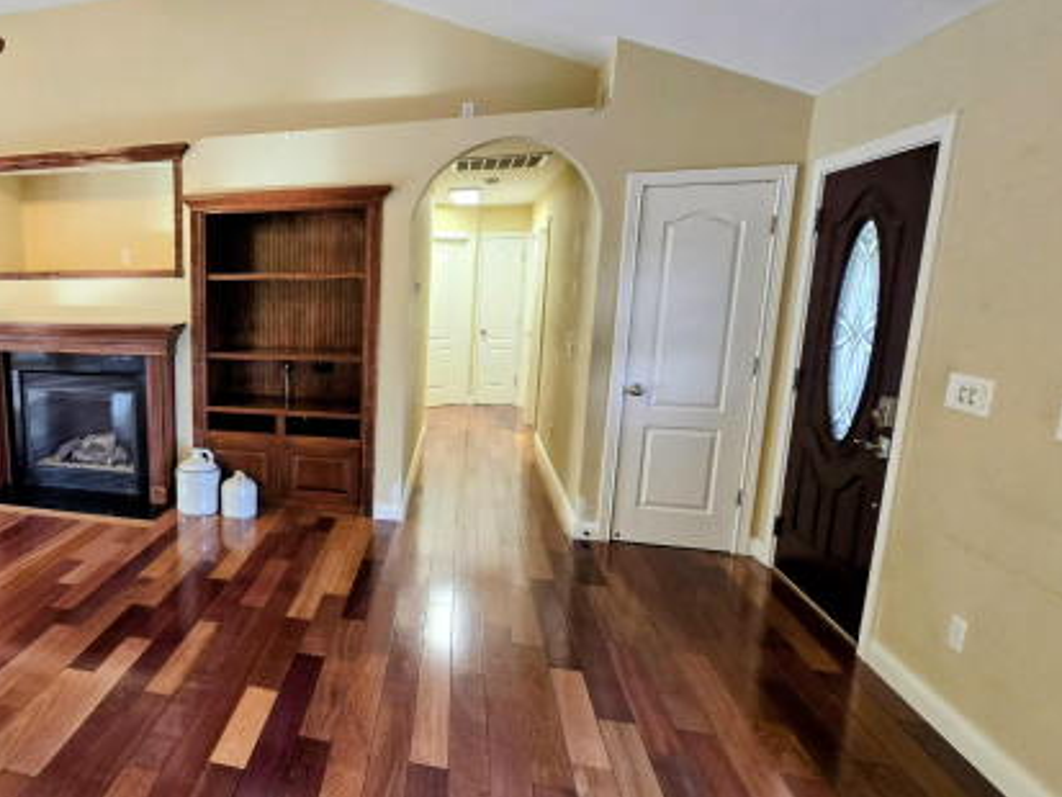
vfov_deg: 63.5
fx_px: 644
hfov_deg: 71.3
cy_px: 411
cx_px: 217
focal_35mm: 21
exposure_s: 1/60
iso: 160
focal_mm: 2.2
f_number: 2.2
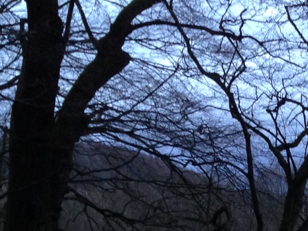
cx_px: 455
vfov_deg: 12.5
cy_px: 266
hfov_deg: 15.7
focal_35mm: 116
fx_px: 1032
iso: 160
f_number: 2.4
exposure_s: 1/20
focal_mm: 4.13
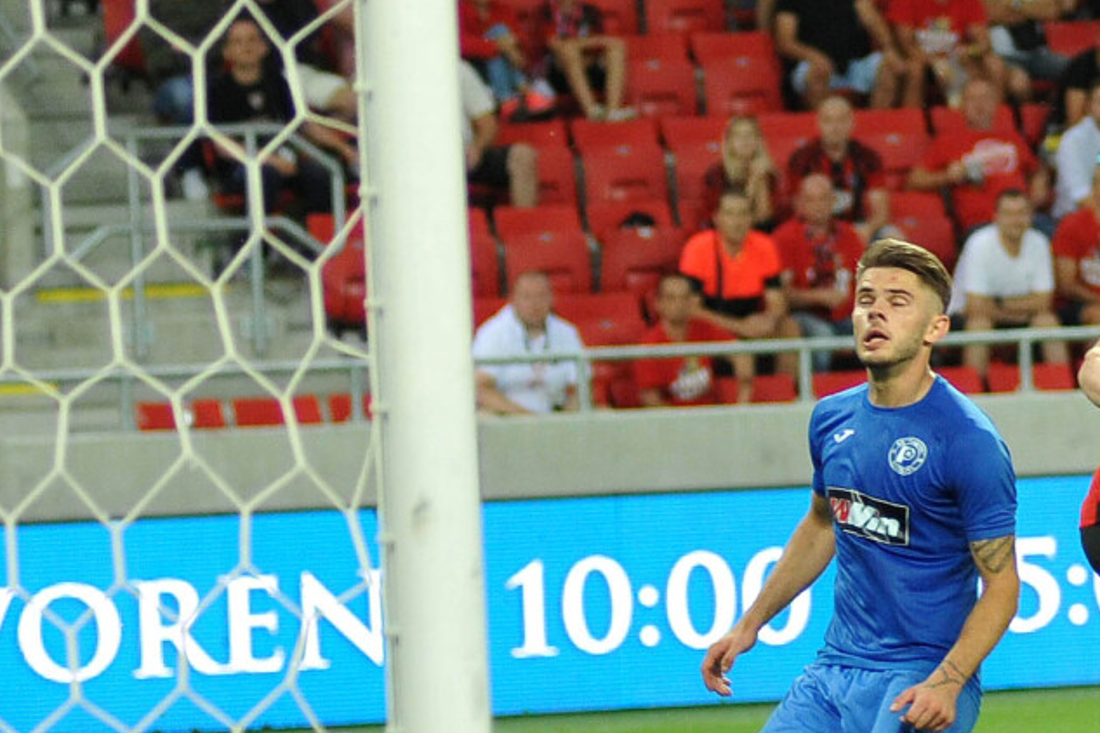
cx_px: 850
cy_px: 530
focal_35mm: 199
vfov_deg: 6.9
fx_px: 6080
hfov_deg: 10.3
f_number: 2.8
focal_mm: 105
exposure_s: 1/800
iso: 1600
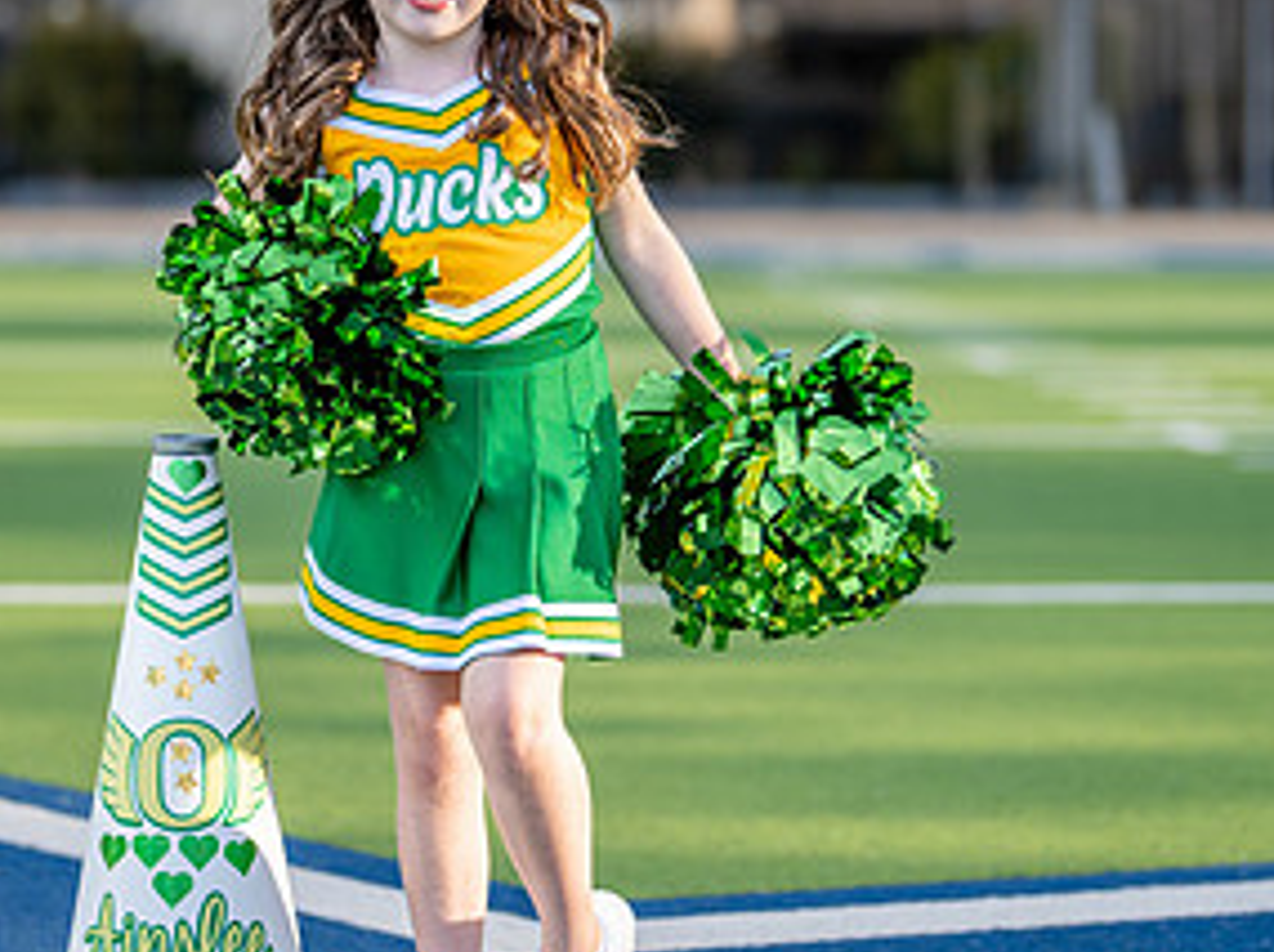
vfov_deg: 11.9
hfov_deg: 15.9
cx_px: 536
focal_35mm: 124
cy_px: 367
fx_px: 4558
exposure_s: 1/2500
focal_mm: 50
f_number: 1.2
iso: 100
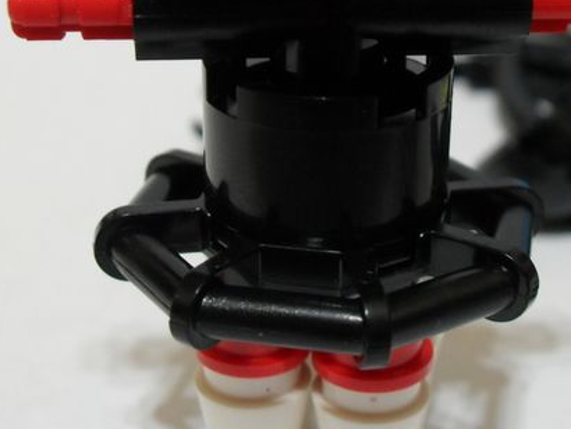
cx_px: 329
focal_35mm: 78
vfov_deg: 18.7
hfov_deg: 25.0
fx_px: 1287
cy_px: 89
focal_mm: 7
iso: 200
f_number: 3
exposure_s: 1/10
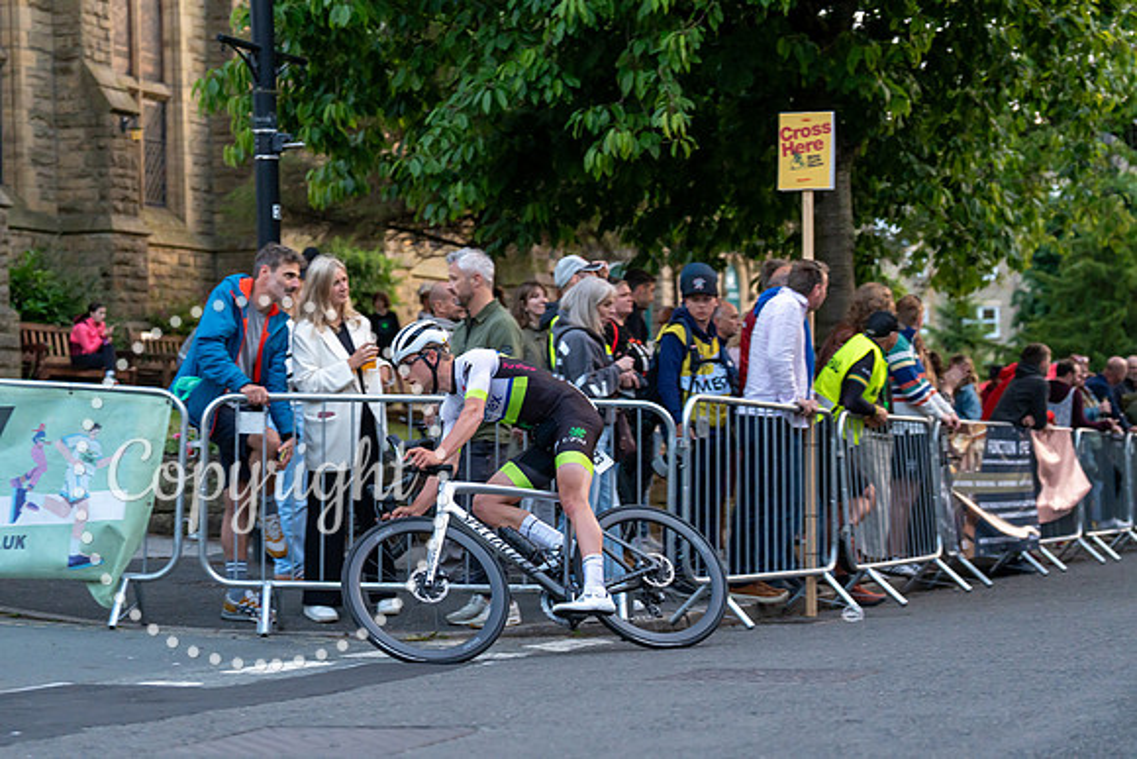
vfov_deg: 19.5
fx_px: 2211
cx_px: 568
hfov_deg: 28.8
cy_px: 380
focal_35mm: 70
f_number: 2.8
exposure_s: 1/1000
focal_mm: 70
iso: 3200
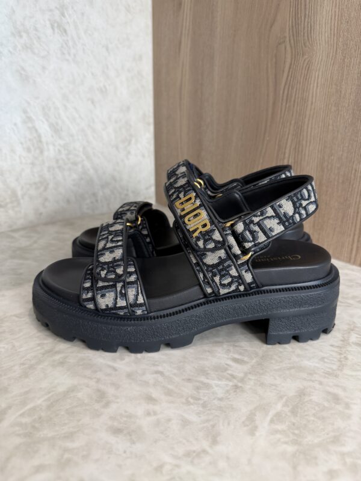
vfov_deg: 71.6
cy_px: 240
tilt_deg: -20.0
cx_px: 180
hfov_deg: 56.8
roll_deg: -1.5
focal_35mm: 24
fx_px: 334
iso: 160
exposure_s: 1/120
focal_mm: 6.76
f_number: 1.78
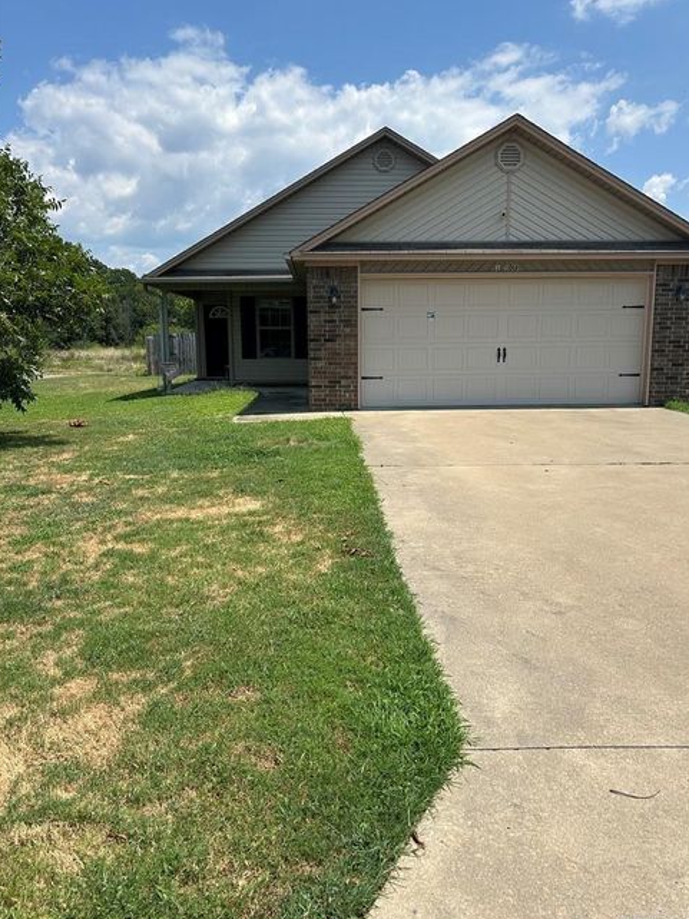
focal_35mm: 27
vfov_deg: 65.3
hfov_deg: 51.3
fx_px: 717
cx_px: 350
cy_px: 453
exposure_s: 1/5076
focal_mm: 5.7
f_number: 1.5
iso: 50
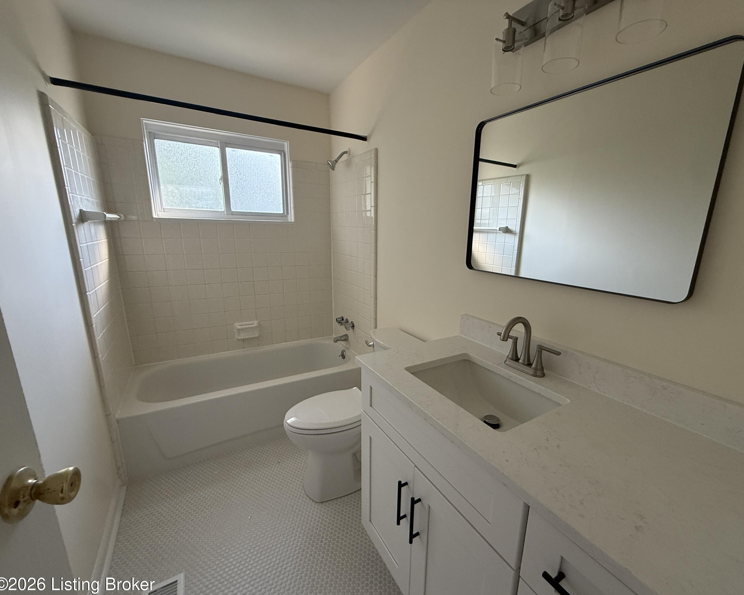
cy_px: 306
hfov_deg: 96.6
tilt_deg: -14.5
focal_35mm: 15
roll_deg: -1.4
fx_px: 330
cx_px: 402
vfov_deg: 84.0
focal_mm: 2.22
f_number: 2.2
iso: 200
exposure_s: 1/99
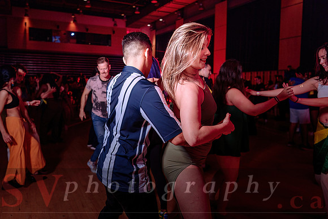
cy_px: 102
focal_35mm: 30
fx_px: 272
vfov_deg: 43.8
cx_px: 153
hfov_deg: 62.1
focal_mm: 28
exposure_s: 1/125
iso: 800
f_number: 2.8
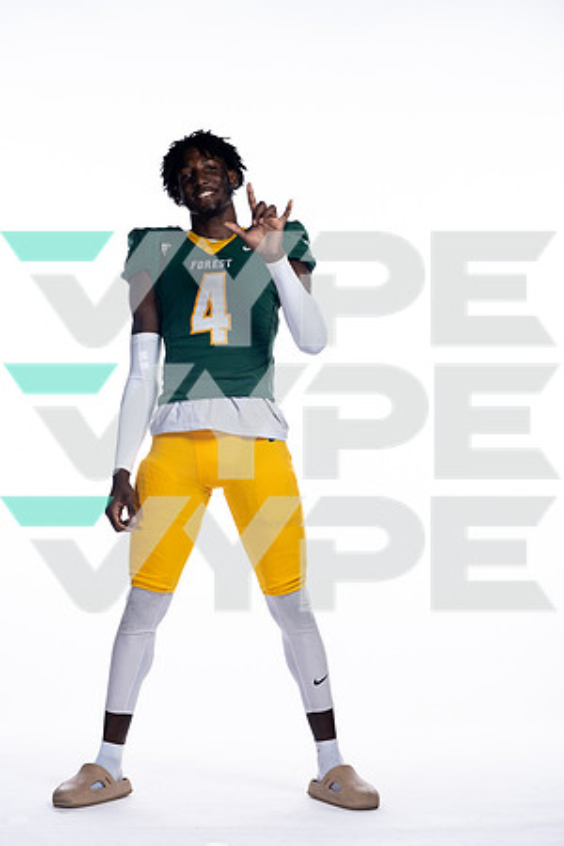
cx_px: 282
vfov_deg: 17.8
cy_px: 423
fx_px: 2702
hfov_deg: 11.9
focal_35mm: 115
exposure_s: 1/250
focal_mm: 115
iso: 400
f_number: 6.3
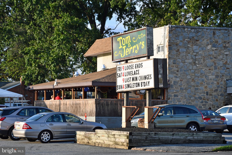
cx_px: 116
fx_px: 722
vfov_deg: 12.2
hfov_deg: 18.3
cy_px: 78
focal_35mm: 112
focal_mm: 75
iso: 200
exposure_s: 1/500
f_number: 5.6
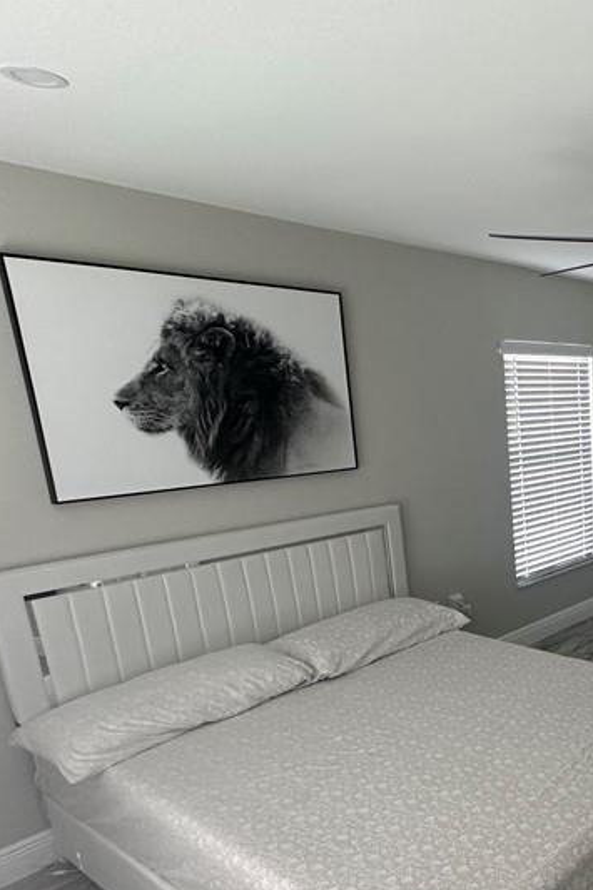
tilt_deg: -14.0
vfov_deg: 64.5
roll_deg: +0.3
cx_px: 651
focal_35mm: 28
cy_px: 561
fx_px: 692
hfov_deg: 38.4
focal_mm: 2.22
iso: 320
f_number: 2.2
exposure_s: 1/89
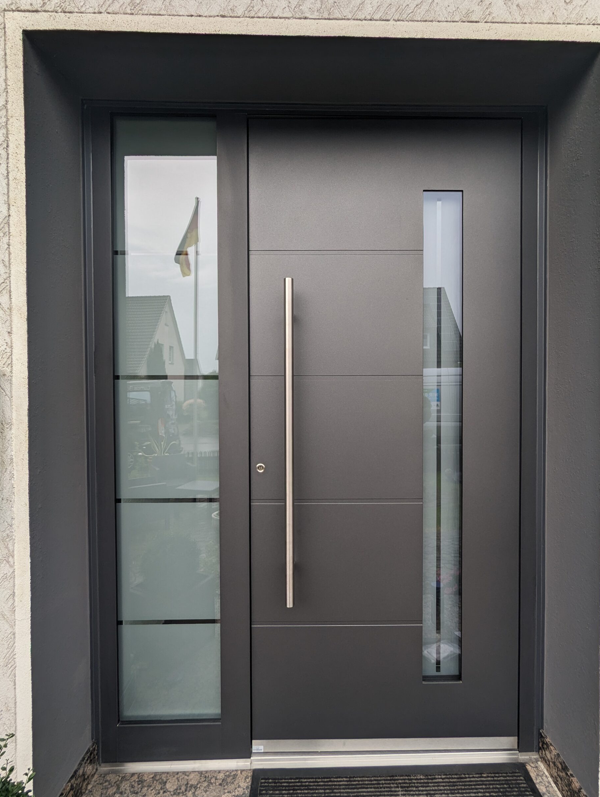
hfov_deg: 74.8
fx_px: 392
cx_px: 317
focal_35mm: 17
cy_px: 391
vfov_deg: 90.9
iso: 50
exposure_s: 1/340
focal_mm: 2.35
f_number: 2.2
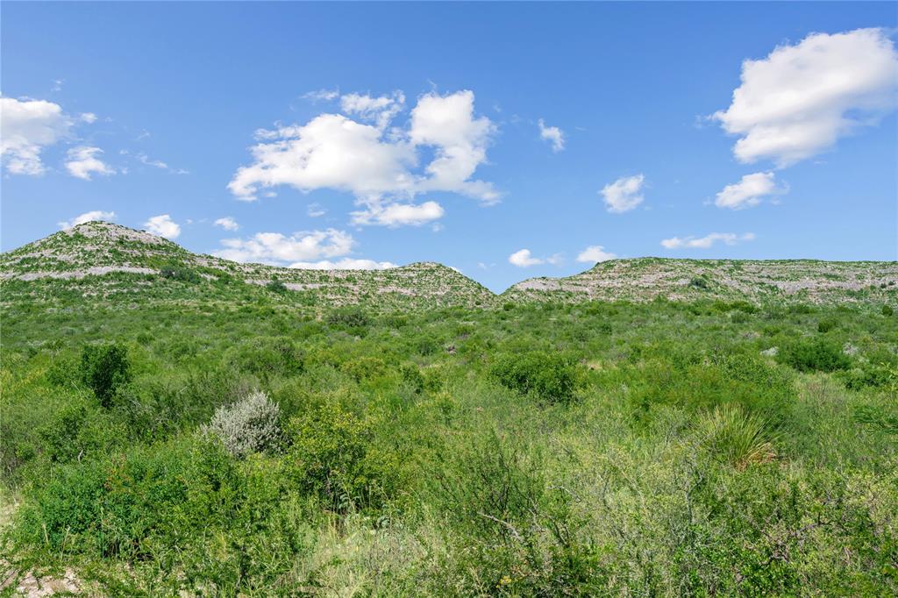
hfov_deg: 41.9
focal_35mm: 47
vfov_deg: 28.6
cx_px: 449
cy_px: 299
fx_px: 1172
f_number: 11
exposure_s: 1/125
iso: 64
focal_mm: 47
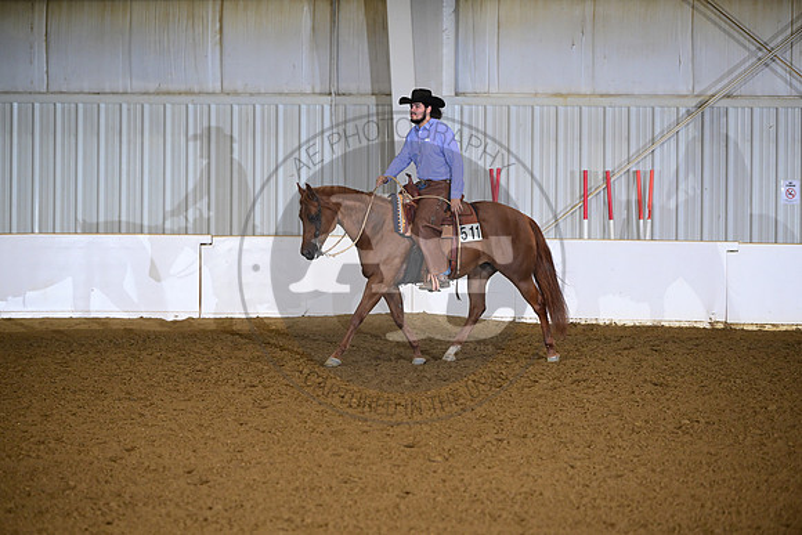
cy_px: 268
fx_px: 4456
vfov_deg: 6.9
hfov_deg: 10.3
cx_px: 401
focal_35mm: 200
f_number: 4
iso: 2500
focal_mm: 200
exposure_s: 1/200
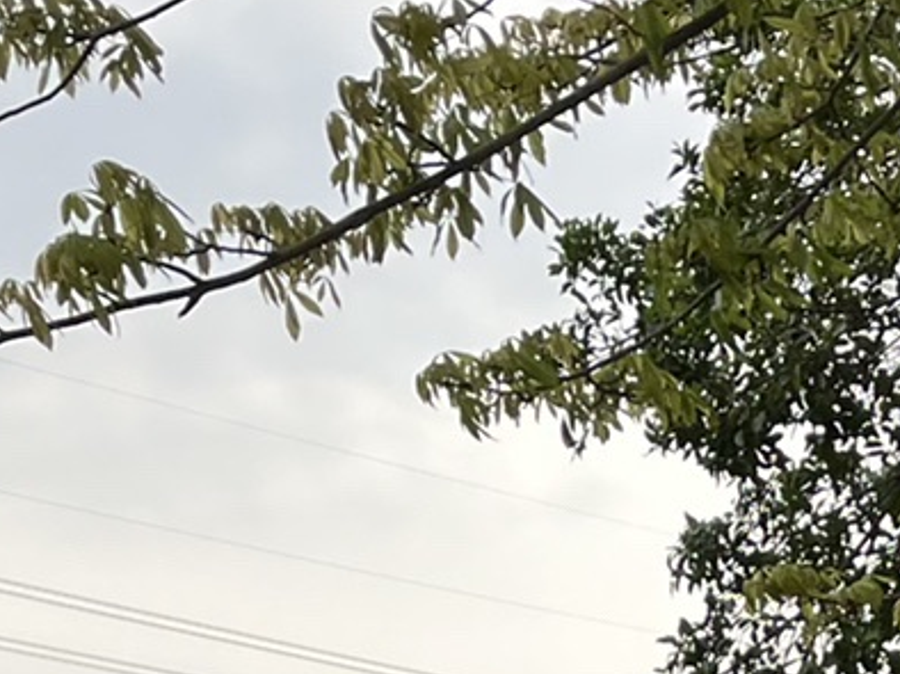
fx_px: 3430
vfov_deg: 10.4
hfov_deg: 14.8
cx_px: 834
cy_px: 1279
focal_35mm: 132
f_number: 1.6
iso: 50
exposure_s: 1/3135
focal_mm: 5.1
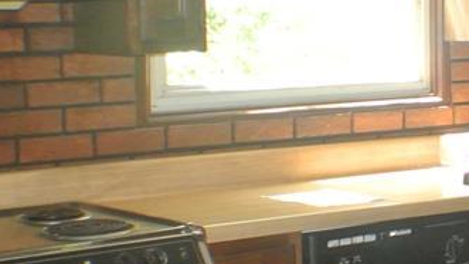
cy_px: 162
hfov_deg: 14.8
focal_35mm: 144
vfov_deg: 8.4
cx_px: 392
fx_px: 1790
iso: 1100
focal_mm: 15.7
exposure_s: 1/60
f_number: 4.2
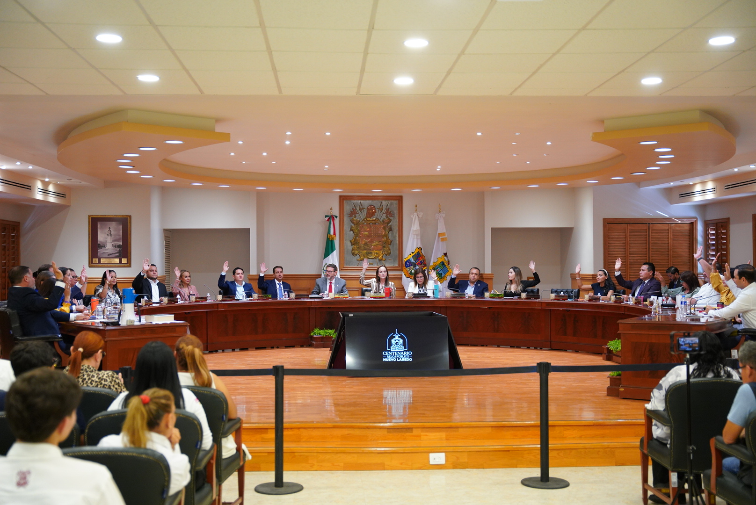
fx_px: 960
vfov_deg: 29.5
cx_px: 378
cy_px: 252
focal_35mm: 46
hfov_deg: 43.0
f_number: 2.8
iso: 2500
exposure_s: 1/125
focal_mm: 45.7
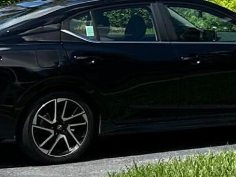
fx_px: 1289
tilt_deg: -1.5
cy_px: -2
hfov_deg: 9.8
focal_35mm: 189
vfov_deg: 7.8
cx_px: 457
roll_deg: +0.2
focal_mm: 5.7
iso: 50
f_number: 1.5
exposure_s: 1/3571
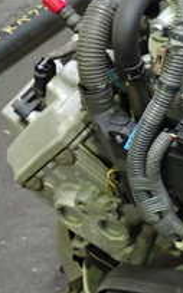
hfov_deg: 11.7
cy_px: 101
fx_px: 800
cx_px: 370
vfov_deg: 20.7
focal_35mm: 100
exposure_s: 1/30
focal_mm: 5.79
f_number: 2.4
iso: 500
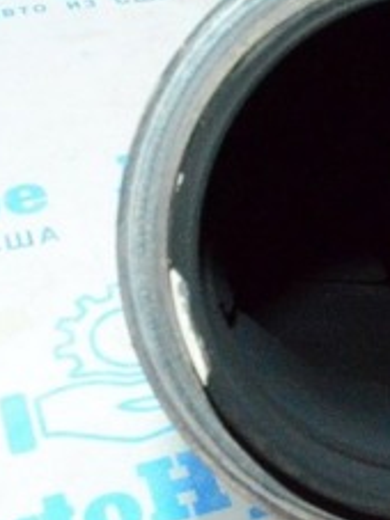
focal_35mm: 73
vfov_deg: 26.7
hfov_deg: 19.4
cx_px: 415
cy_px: 230
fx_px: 1098
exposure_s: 1/80
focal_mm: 18
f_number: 22
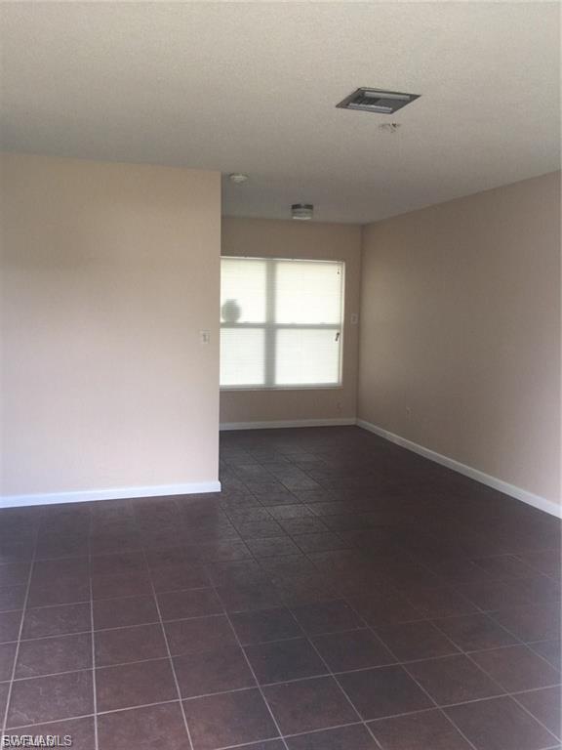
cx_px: 281
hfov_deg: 48.2
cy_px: 375
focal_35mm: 29
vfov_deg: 61.7
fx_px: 628
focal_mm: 4.15
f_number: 2.2
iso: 50
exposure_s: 1/30
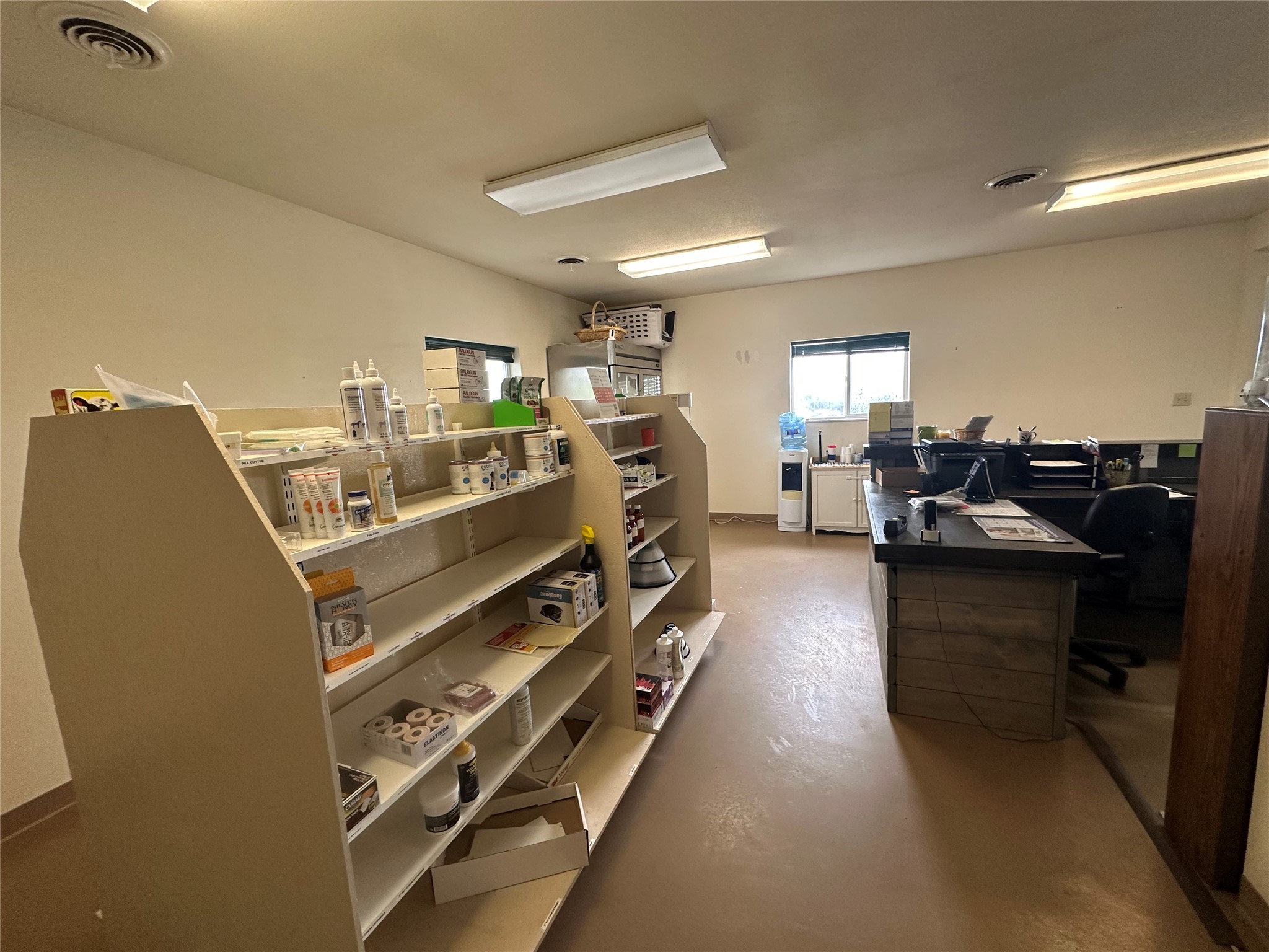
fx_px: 513
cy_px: 476
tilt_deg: -7.9
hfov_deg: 102.1
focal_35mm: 14
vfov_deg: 85.7
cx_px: 634
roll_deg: +2.9
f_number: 2.2
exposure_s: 1/120
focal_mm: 2.22
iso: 200
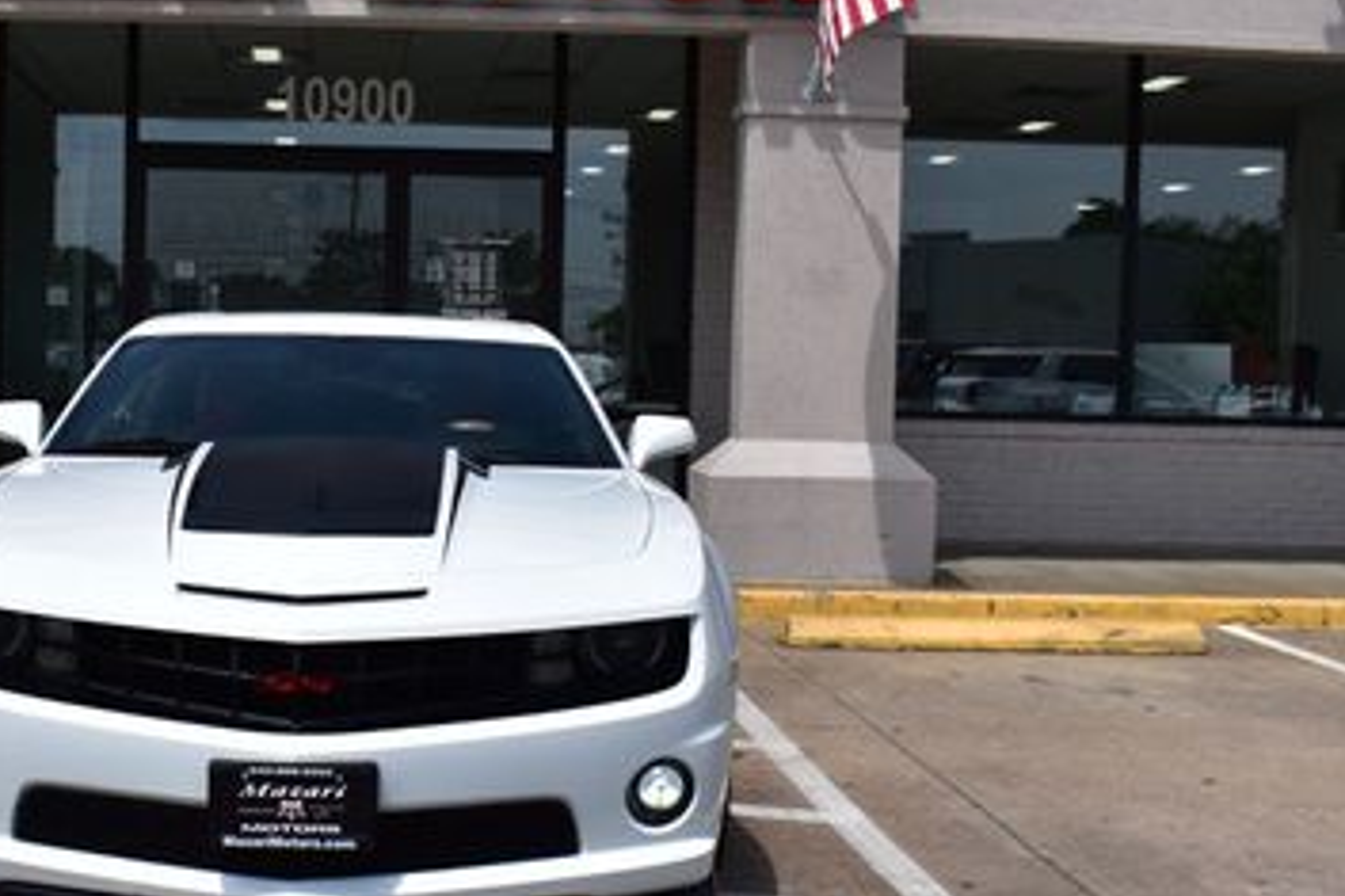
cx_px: 408
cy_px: 492
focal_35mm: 49
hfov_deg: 39.7
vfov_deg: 27.5
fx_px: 1830
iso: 200
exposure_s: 1/500
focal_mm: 18
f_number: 11
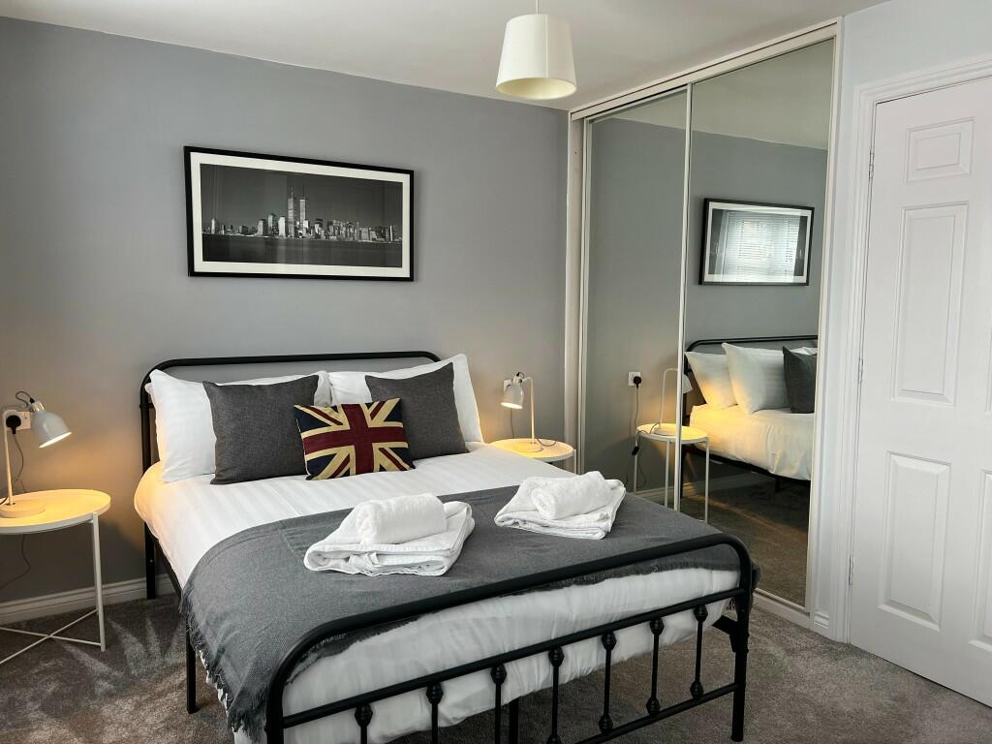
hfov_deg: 67.3
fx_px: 745
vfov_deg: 53.1
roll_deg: -0.5
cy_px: 372
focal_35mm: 26
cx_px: 496
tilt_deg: -6.1
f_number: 1.5
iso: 80
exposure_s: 1/121
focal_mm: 5.7
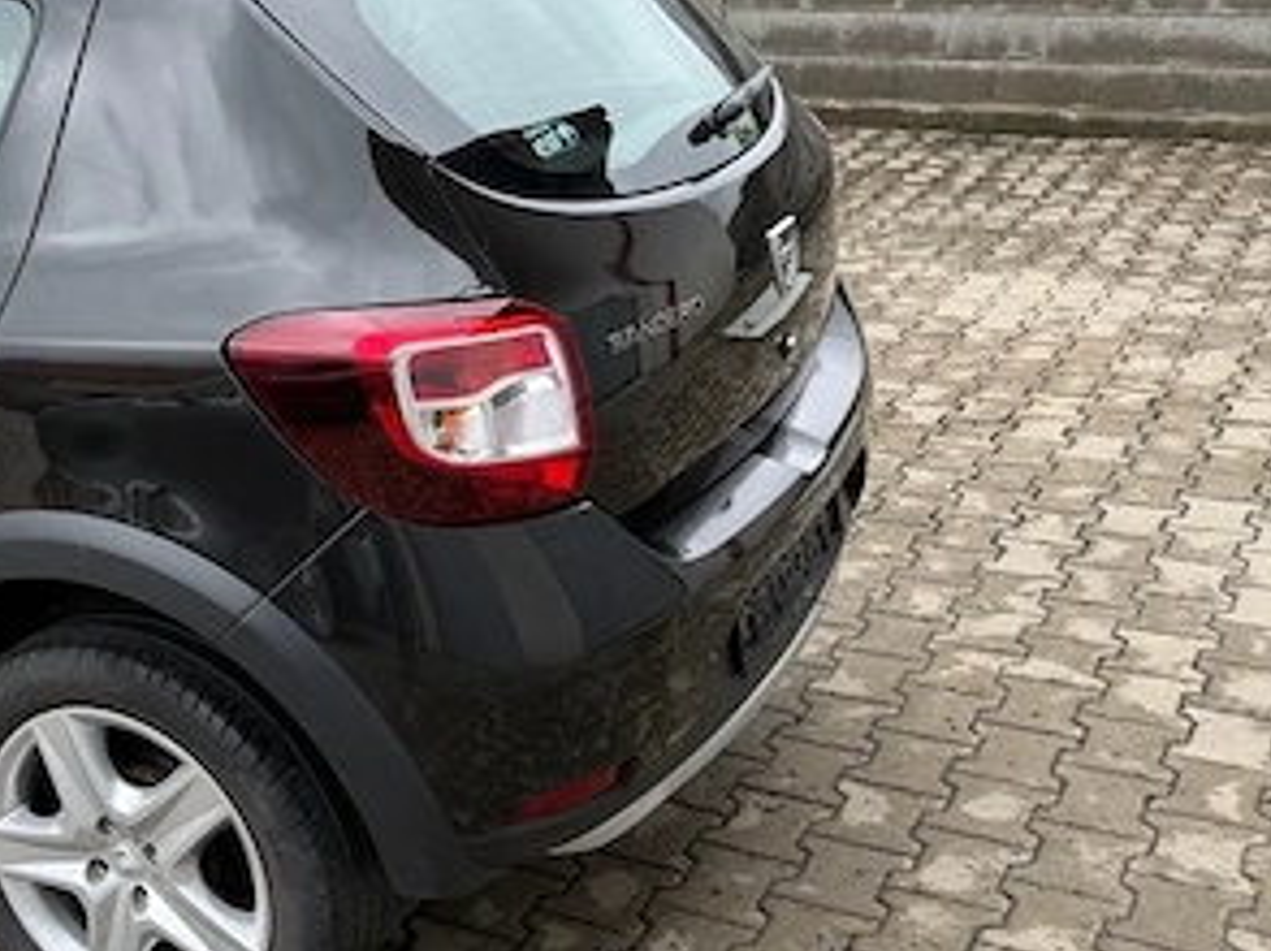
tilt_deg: -18.5
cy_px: 415
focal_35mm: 49
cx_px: 22
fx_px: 1798
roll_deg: +3.7
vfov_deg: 29.6
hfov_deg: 35.5
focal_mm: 6.76
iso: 80
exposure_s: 1/1091
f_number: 1.78
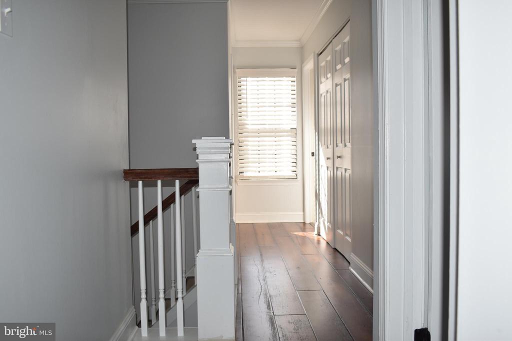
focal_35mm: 33
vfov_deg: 40.0
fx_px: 469
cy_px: 170
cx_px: 256
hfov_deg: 57.2
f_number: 5
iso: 200
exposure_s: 1/200
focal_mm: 22
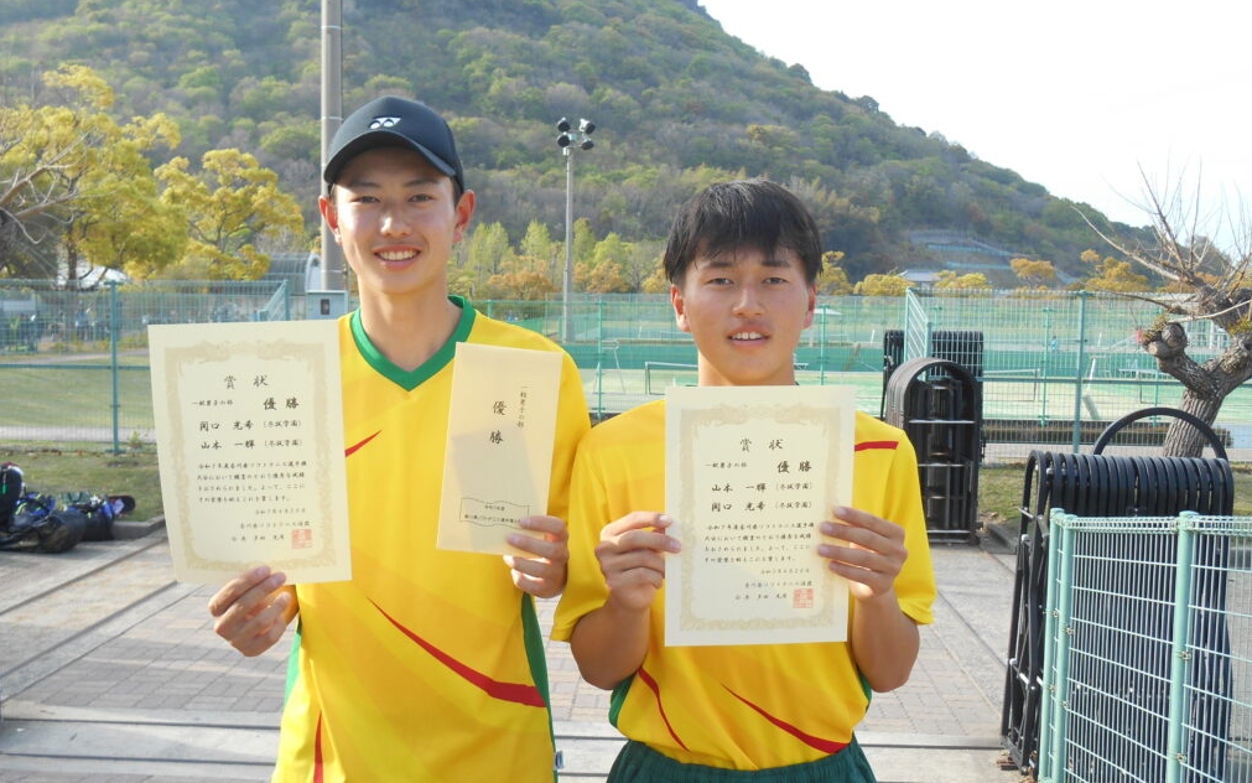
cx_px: 622
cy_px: 460
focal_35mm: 44
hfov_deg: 45.3
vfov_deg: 29.2
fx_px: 1501
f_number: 3.9
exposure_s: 1/125
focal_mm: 7.2
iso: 80
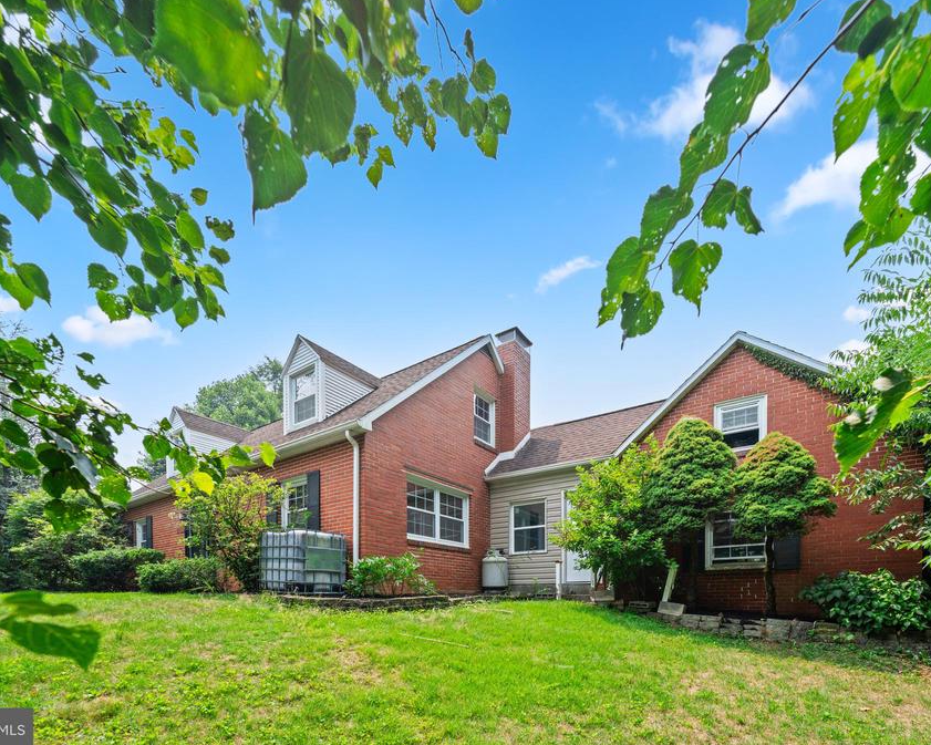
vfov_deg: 80.4
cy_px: 370
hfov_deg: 93.1
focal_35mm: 16
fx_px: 441
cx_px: 477
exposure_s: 1/400
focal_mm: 14
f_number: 5.6
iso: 125
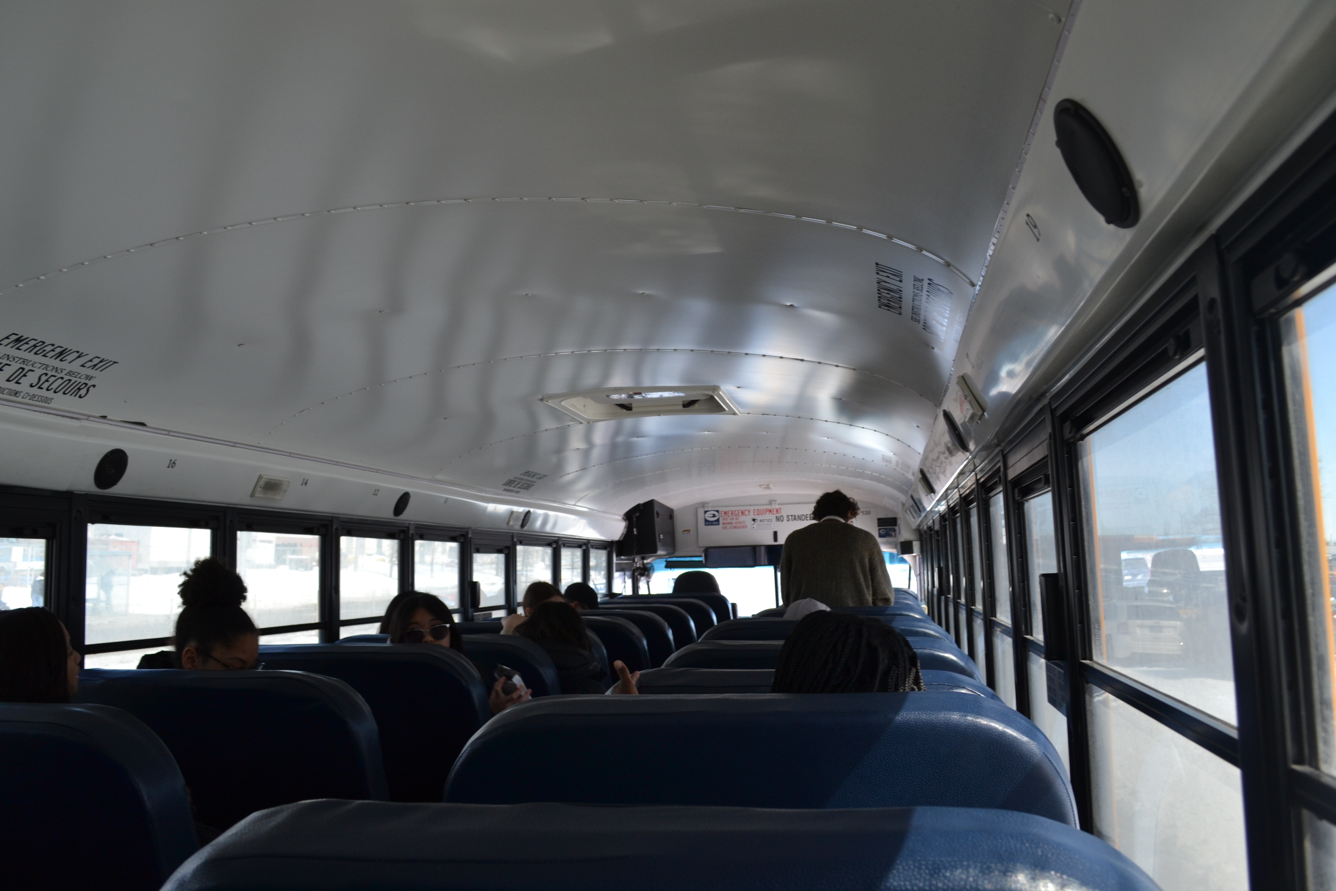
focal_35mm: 30
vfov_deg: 43.6
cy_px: 446
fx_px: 1113
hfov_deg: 61.9
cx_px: 668
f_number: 5.6
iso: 250
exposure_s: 1/125
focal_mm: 20
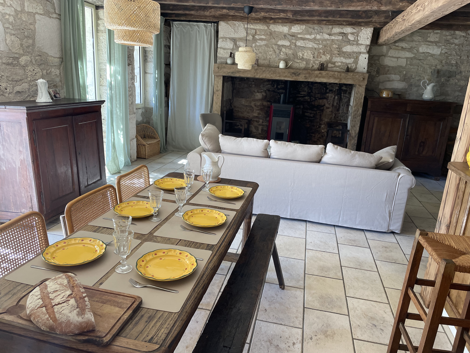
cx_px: 235
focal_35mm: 26
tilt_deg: -14.7
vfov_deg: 53.1
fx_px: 353
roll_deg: -3.6
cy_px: 176
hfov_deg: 67.3
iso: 125
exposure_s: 1/118
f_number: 1.6
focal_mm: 4.2
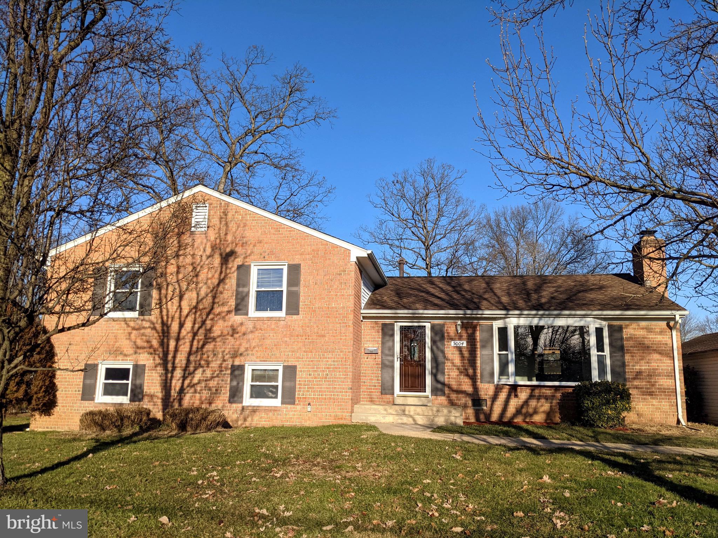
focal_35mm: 27
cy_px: 269
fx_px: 560
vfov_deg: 51.4
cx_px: 359
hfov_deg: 65.3
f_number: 1.73
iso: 46
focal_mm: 4.38
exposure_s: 1/3906
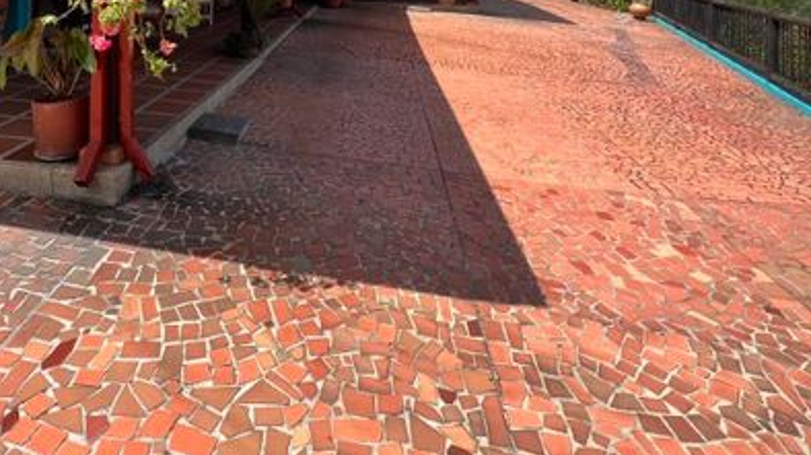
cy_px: -37
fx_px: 516
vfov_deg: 39.5
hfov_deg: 75.3
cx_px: 316
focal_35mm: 24
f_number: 1.8
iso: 32
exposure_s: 1/717
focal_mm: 1.57
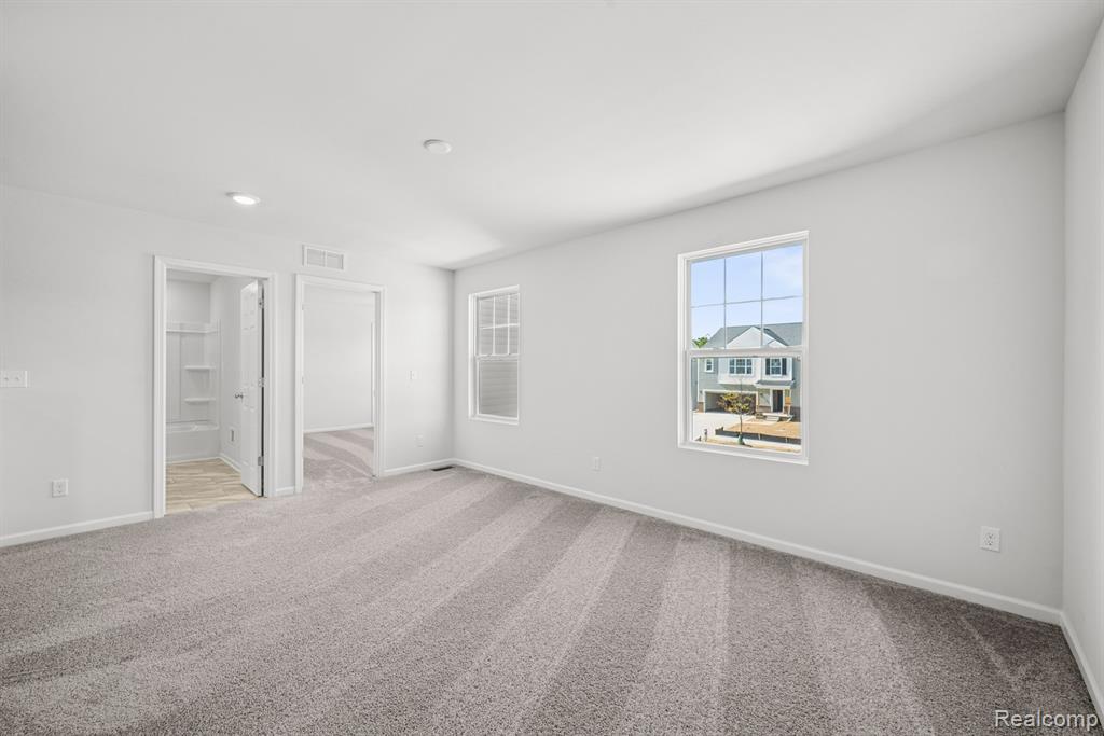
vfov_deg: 81.2
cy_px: 368
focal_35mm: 14
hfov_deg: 104.2
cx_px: 552
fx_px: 429
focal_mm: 14
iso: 80
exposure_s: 1/1.67
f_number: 9
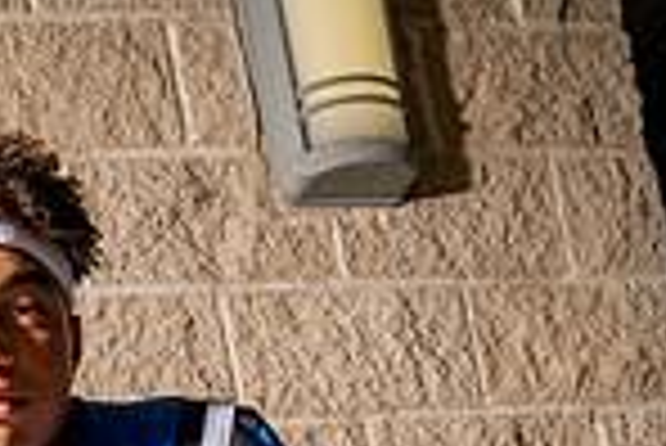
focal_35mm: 79
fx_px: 1463
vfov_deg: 13.6
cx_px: 4
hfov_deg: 24.5
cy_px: 1005
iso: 100
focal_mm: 26
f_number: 7.1
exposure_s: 1/250
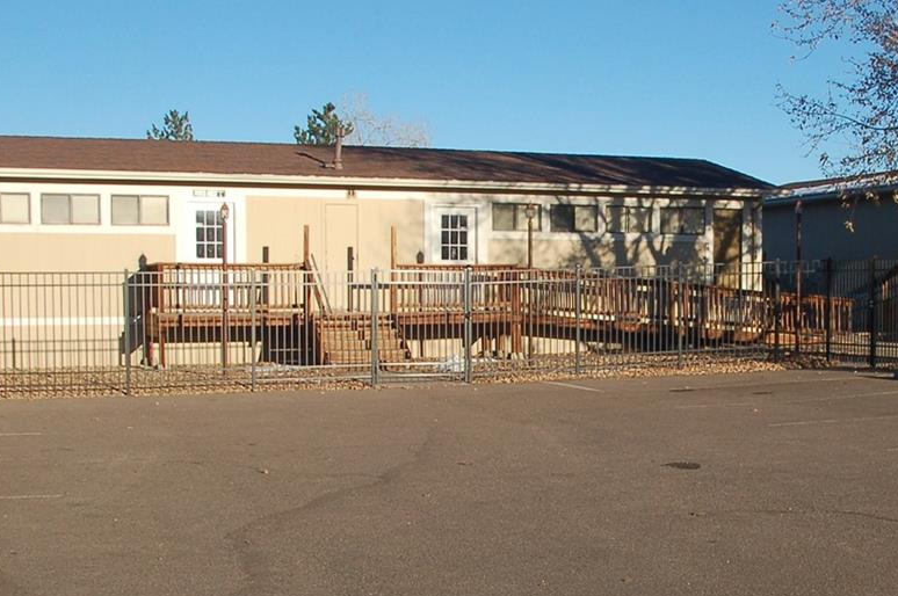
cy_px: 357
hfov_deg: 31.8
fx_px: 1545
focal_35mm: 62
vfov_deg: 21.8
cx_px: 679
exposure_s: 1/100
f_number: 16
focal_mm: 20
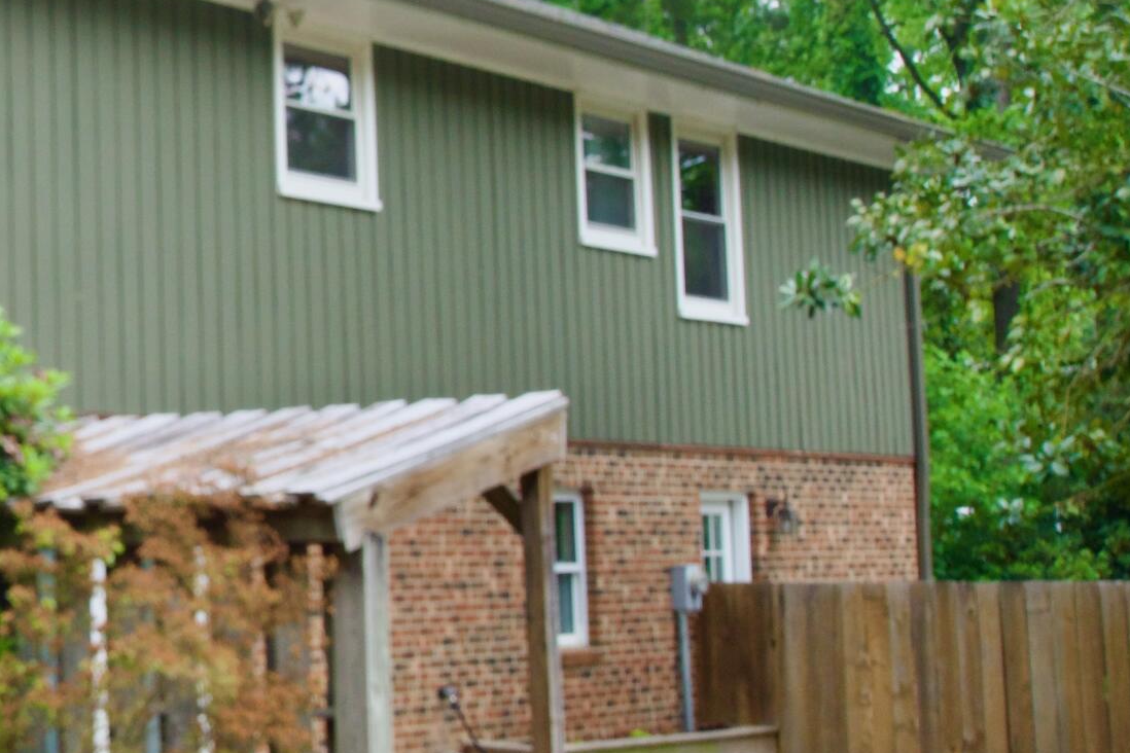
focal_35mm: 82
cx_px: -186
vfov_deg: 16.7
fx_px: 2574
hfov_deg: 22.9
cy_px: 346
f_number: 5.6
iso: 360
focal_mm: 20
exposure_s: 1/125
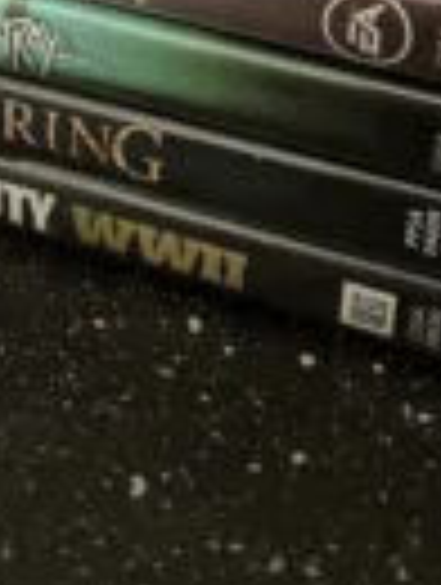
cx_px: 108
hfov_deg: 18.4
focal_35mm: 80
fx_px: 1354
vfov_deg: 21.6
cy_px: -212
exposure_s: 1/25
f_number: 1.6
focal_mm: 4.2
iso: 800
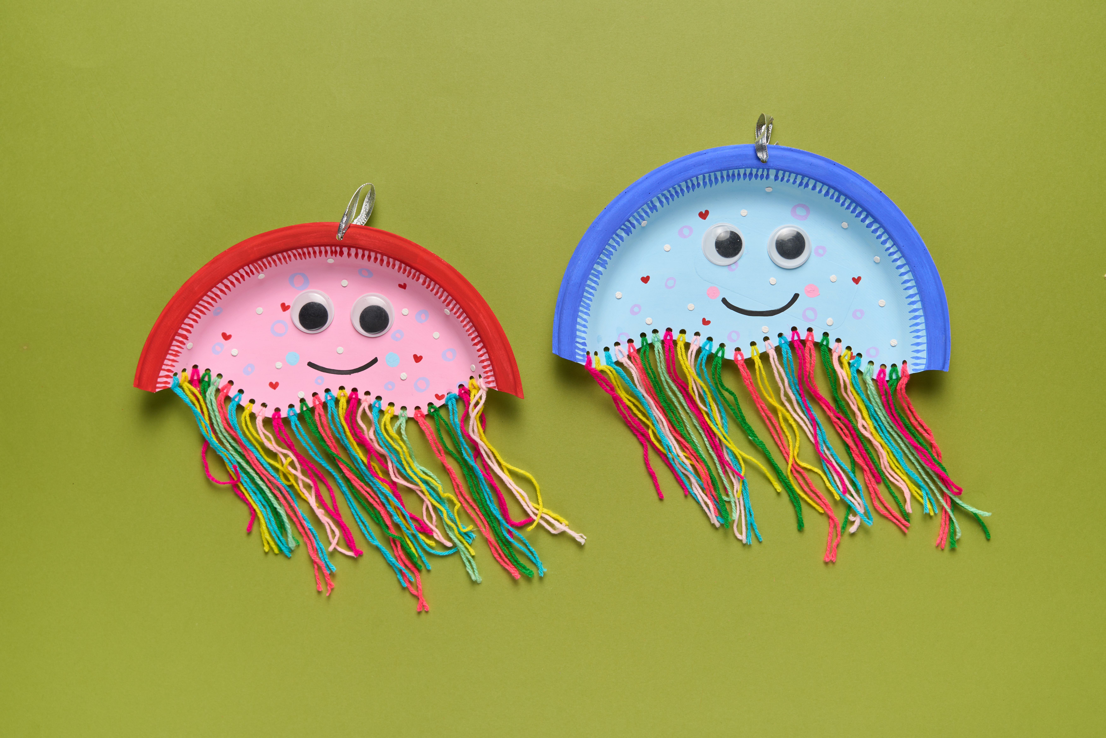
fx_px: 1352
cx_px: 553
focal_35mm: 44
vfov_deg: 30.5
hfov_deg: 44.5
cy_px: 369
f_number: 8
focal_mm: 44
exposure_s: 1/125
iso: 100
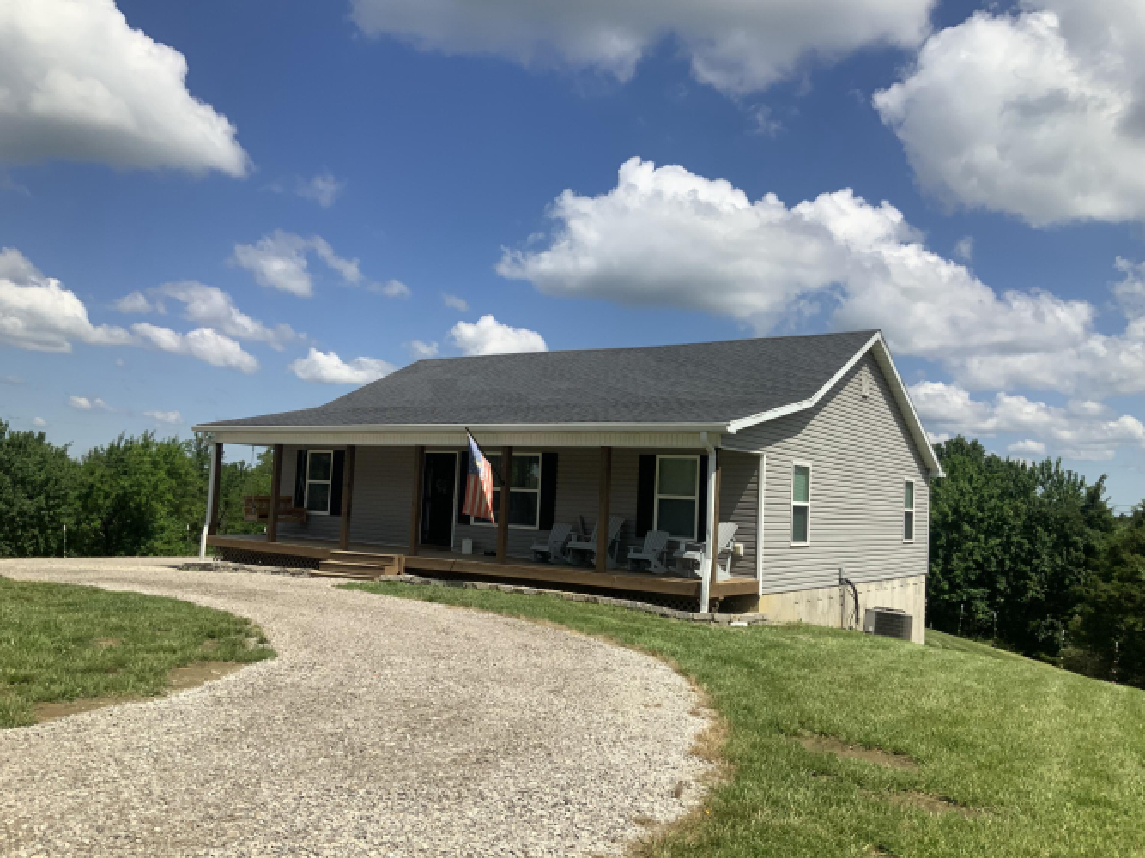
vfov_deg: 48.2
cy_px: 429
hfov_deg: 61.7
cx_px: 572
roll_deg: -2.5
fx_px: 959
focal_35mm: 29
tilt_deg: +3.6
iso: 20
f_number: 1.8
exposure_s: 1/3125
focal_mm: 3
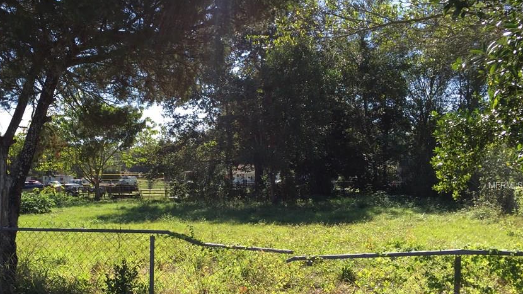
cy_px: 186
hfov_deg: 51.2
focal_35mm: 39
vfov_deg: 30.3
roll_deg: +1.1
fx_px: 541
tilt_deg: -0.8
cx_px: 204
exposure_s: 1/760
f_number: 2.2
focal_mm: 4.15
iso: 32
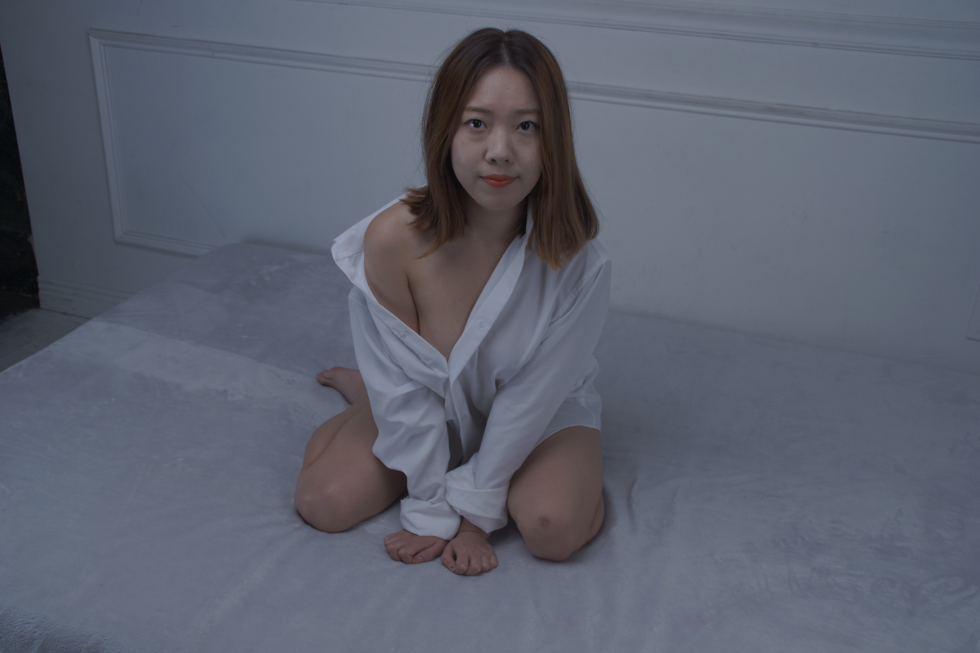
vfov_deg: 31.9
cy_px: 326
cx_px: 490
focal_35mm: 42
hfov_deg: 46.4
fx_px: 1143
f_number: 5.6
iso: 200
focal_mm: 28
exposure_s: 1/125
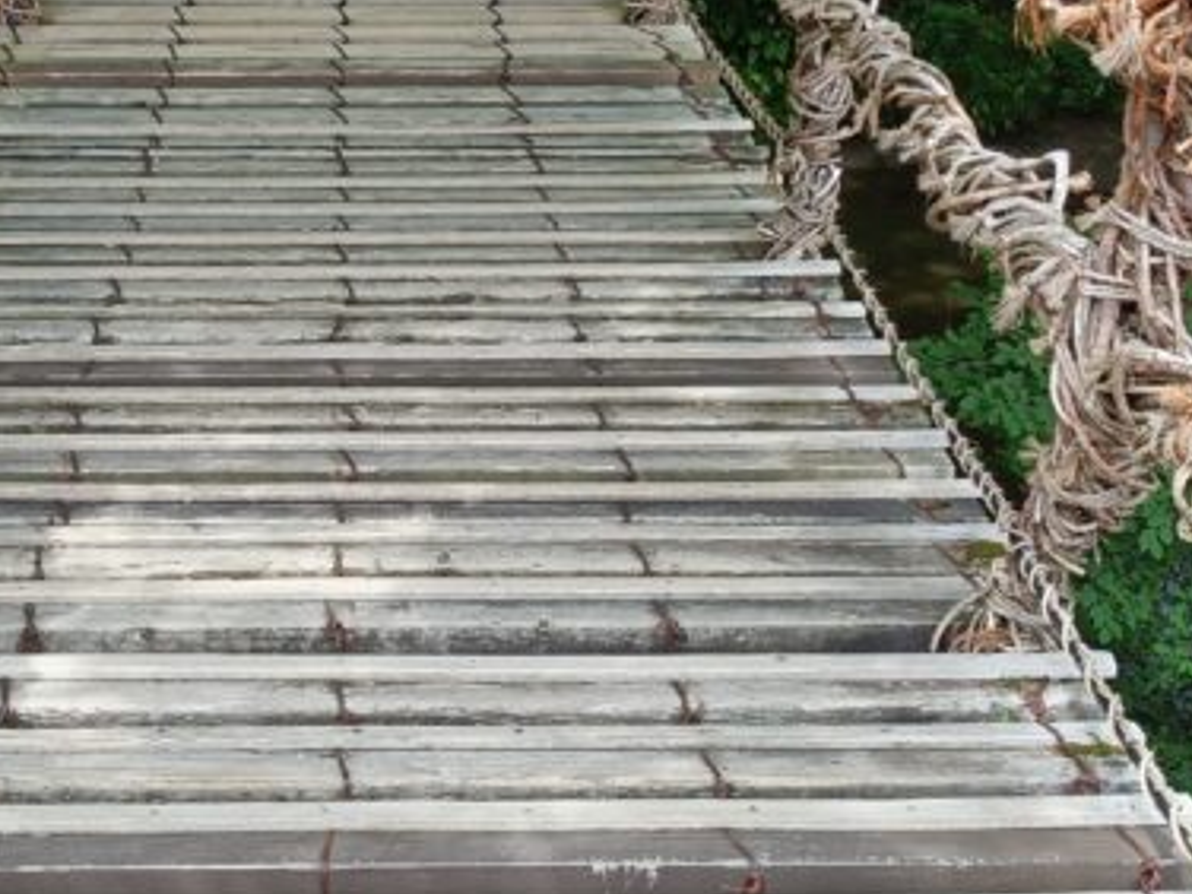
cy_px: 197
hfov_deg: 28.2
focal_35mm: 68
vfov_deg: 21.4
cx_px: 323
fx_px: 2342
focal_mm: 4.7
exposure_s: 1/101
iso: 64
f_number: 1.7
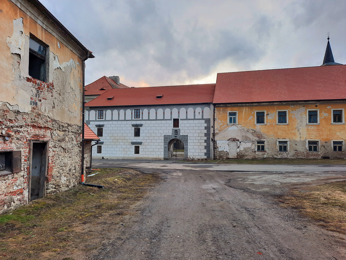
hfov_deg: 69.4
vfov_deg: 54.9
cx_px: 173
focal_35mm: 25
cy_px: 130
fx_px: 250
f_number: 2
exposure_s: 1/50
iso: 64
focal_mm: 4.6
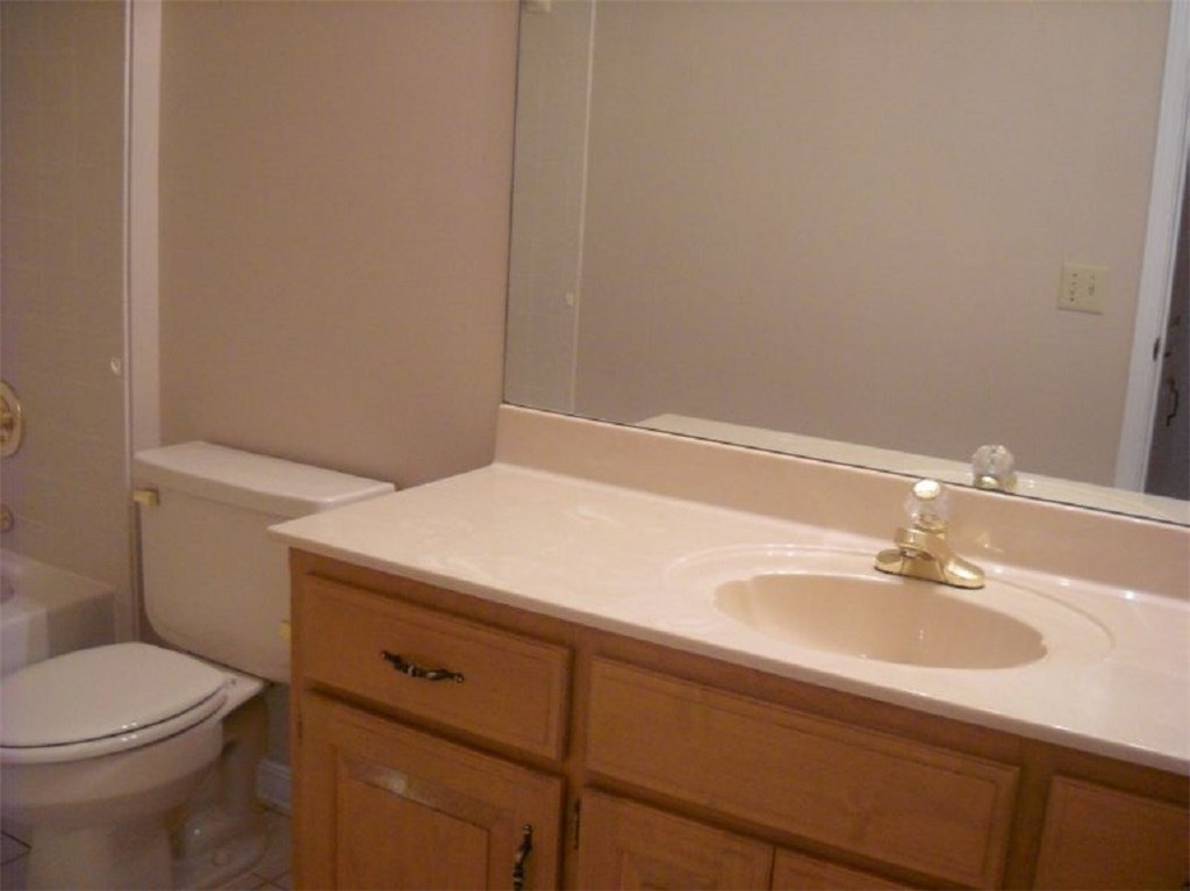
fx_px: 1409
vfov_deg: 35.1
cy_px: 446
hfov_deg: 45.8
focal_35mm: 41
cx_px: 595
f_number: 3.1
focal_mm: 6.72
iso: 400
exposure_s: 1/31
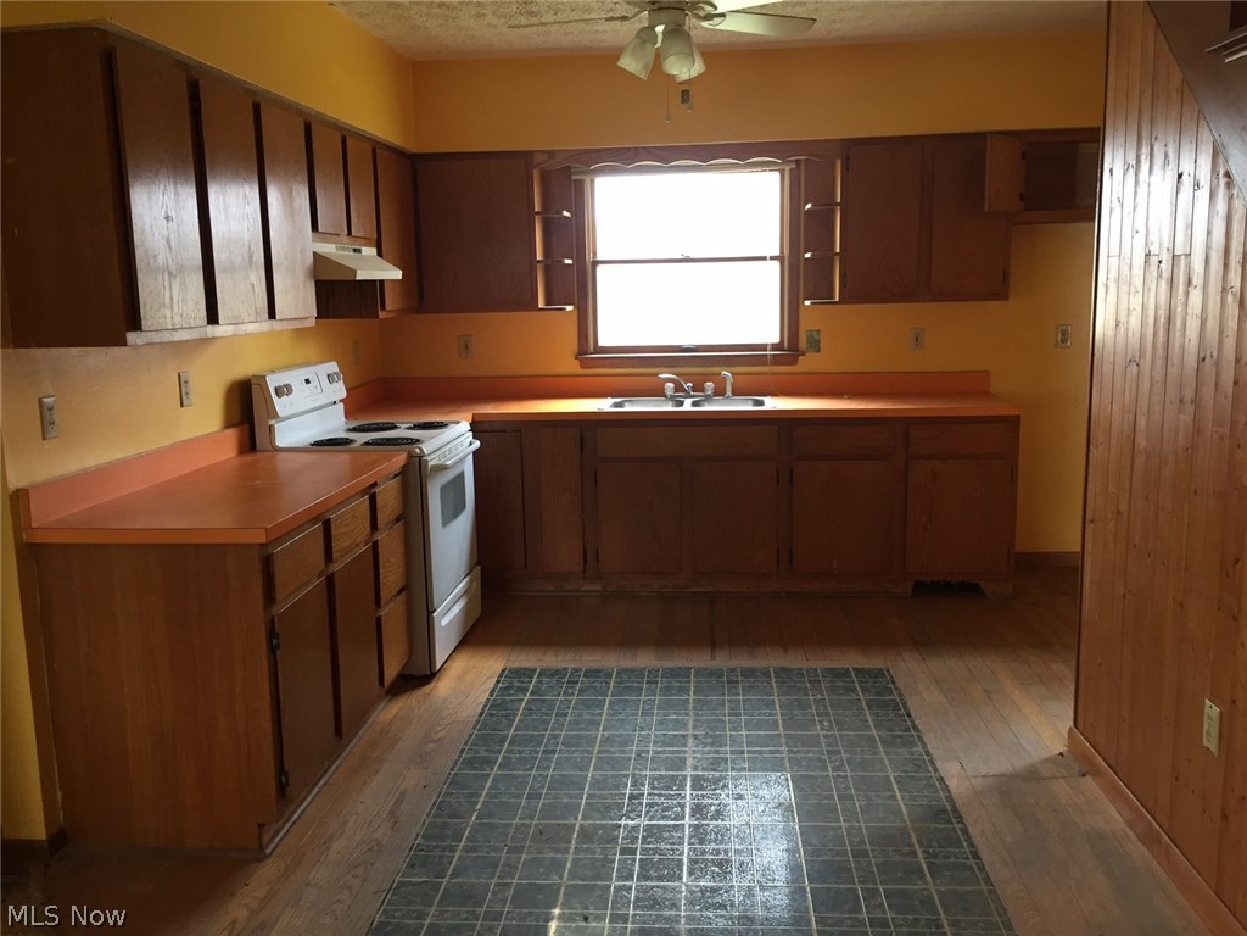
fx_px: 1045
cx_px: 624
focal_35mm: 29
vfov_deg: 48.2
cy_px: 468
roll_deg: -0.3
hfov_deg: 61.7
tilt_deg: -9.9
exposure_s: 1/30
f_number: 2.2
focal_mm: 4.15
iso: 100
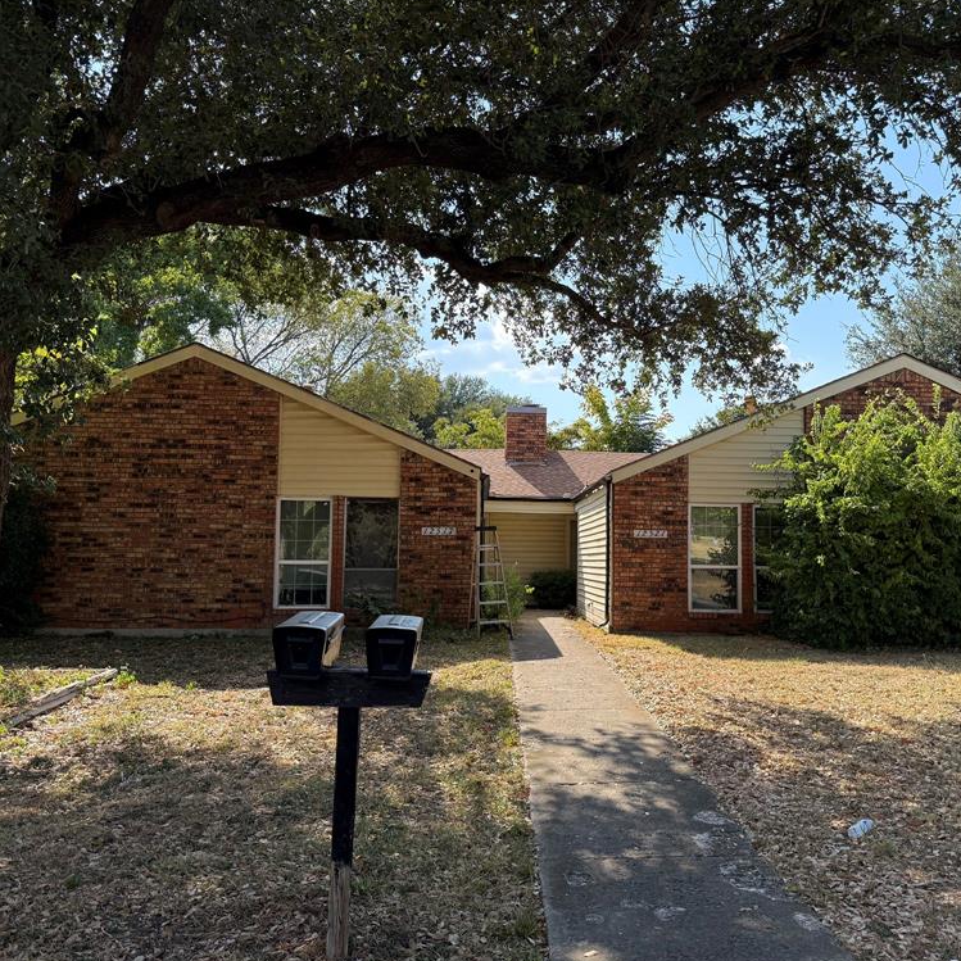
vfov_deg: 55.6
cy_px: 485
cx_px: 532
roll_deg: -0.8
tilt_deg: +4.0
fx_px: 911
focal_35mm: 29
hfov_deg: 55.5
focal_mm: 6.76
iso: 100
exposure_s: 1/2445
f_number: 1.78
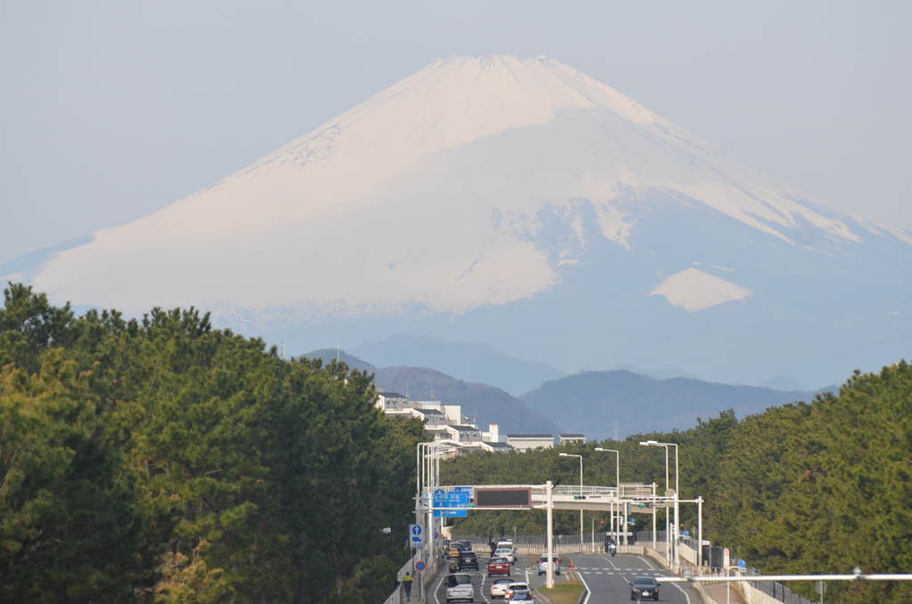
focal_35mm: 315
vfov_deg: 4.3
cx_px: 456
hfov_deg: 6.6
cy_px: 302
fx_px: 7963
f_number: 6.3
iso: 400
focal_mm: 210
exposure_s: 1/1600
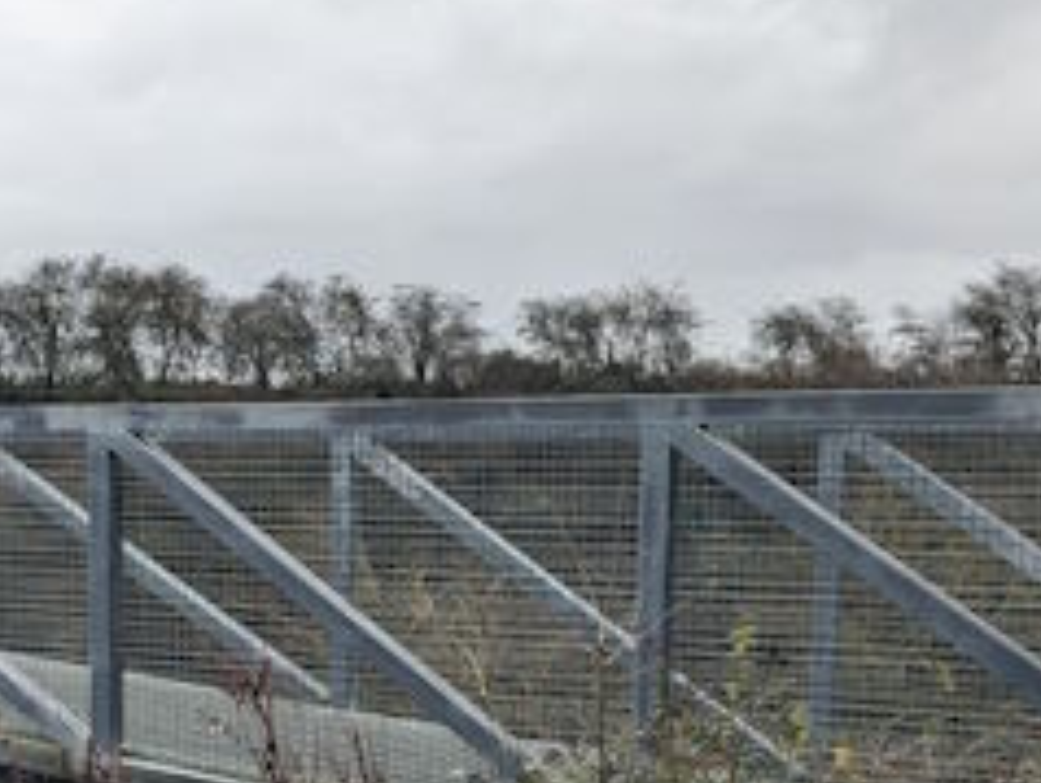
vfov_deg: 21.1
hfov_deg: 28.2
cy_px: 744
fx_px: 2047
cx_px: 289
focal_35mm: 68
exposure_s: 1/650
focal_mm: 4.38
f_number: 1.73
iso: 55
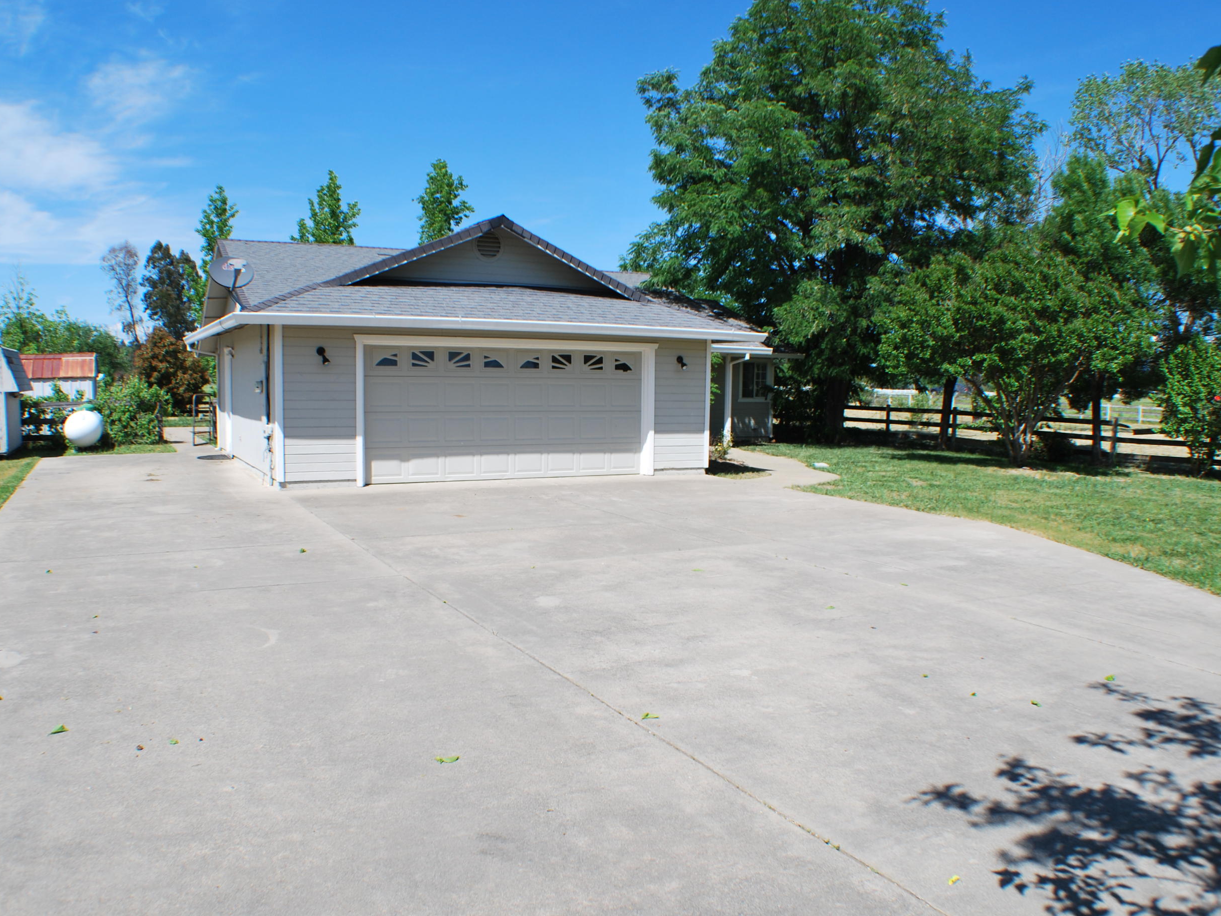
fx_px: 1129
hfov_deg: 56.7
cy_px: 469
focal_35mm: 32
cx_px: 553
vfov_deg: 44.2
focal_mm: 18
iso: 100
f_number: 8
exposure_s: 1/250
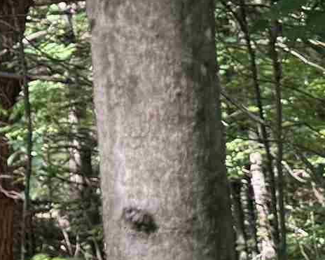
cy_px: -227
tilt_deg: +6.3
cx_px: -312
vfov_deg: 9.4
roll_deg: +4.2
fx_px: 1491
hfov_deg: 11.3
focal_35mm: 155
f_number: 1.78
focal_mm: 6.76
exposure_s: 1/121
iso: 125
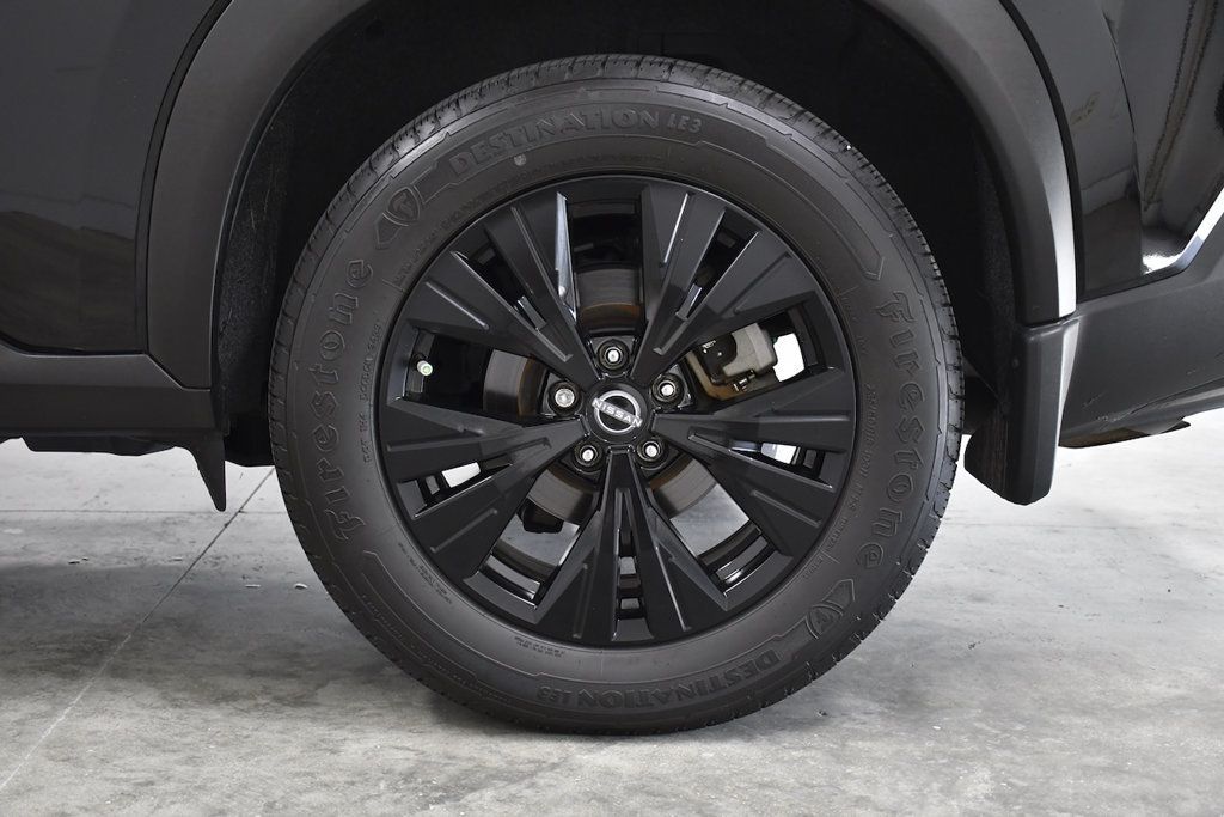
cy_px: 408
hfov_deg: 41.1
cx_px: 612
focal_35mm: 48
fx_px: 1632
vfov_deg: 28.1
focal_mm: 32
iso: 1250
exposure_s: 1/250
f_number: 4
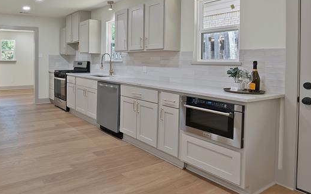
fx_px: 203
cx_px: 78
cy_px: 64
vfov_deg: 50.1
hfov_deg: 69.9
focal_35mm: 24
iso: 640
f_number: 9
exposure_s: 1/5
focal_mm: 12
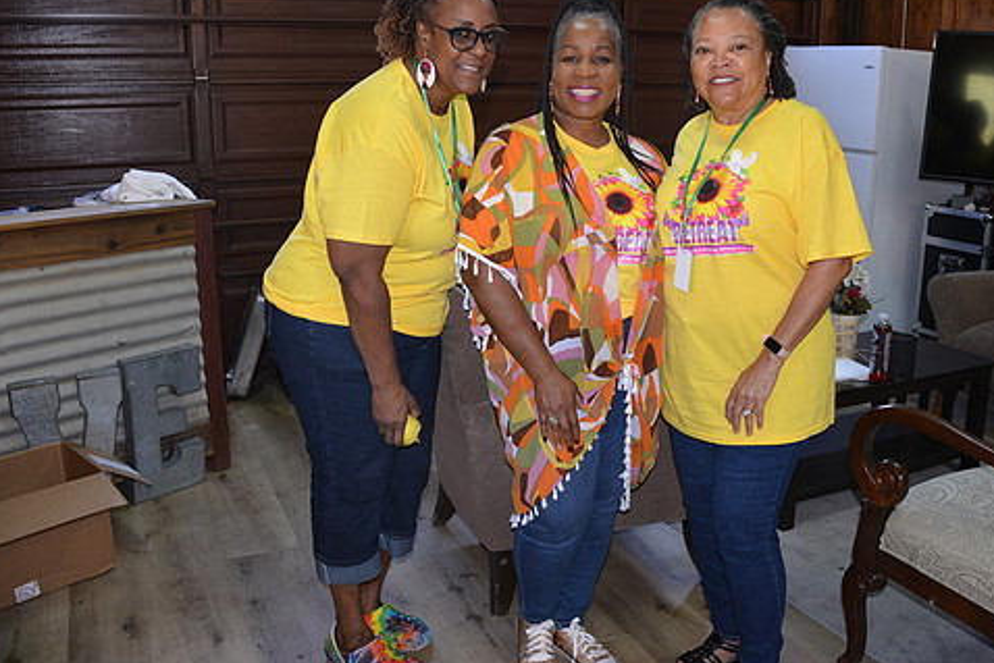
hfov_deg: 55.7
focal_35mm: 34
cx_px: 547
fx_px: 939
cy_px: 304
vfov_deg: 38.9
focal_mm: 28
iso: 800
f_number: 3.5
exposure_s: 1/60
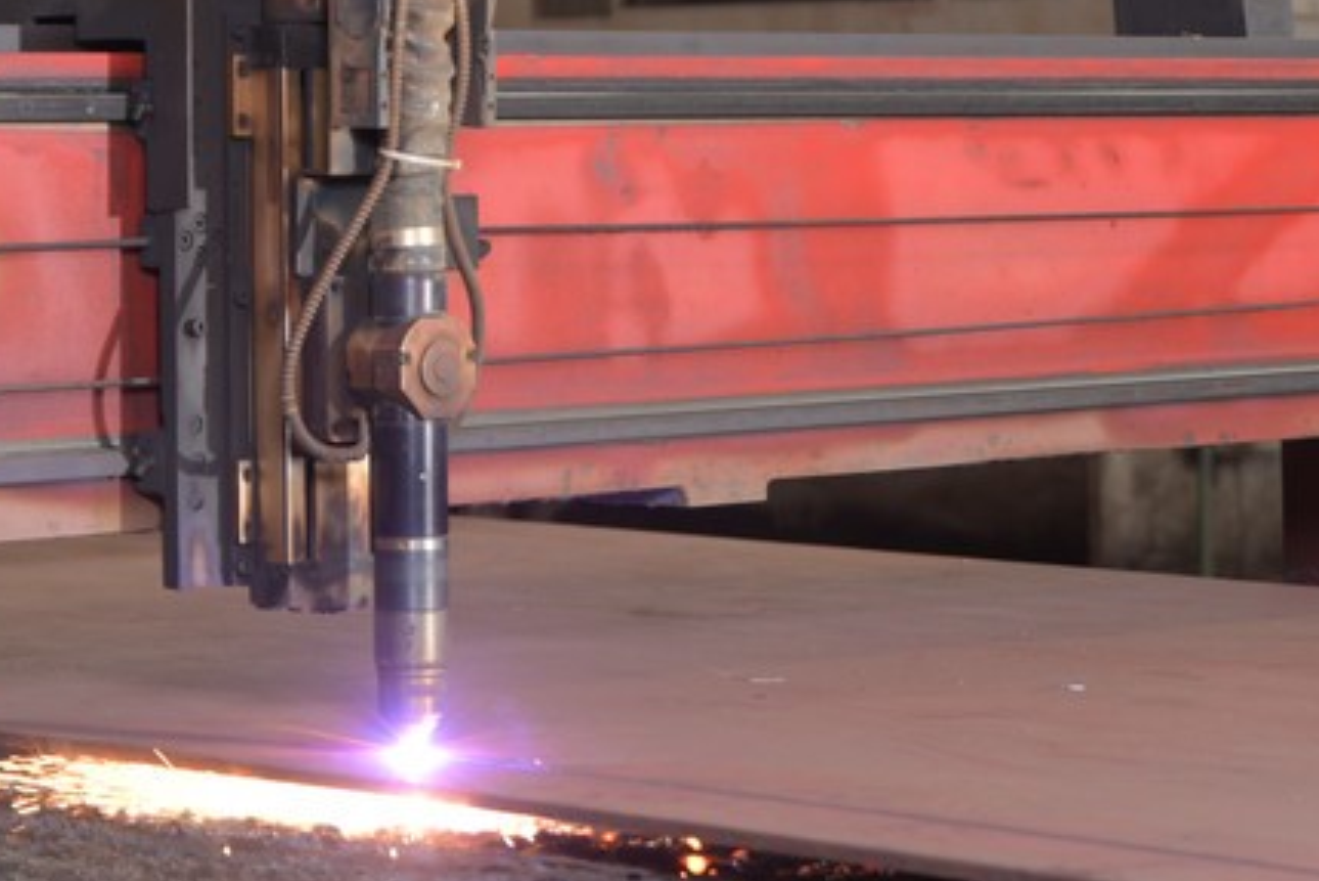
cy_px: -77
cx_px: 325
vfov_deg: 10.1
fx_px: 4911
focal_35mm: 134
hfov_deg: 15.2
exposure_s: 1/200
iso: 320
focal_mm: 48
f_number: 2.8
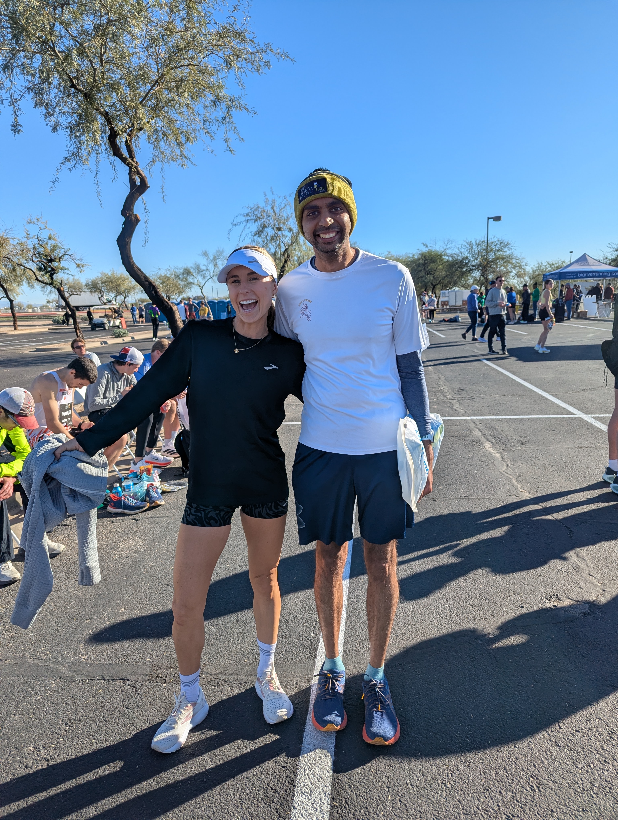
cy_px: 410
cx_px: 309
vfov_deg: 71.5
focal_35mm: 24
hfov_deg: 56.9
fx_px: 570
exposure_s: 1/1770
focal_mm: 6.81
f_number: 1.85
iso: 44
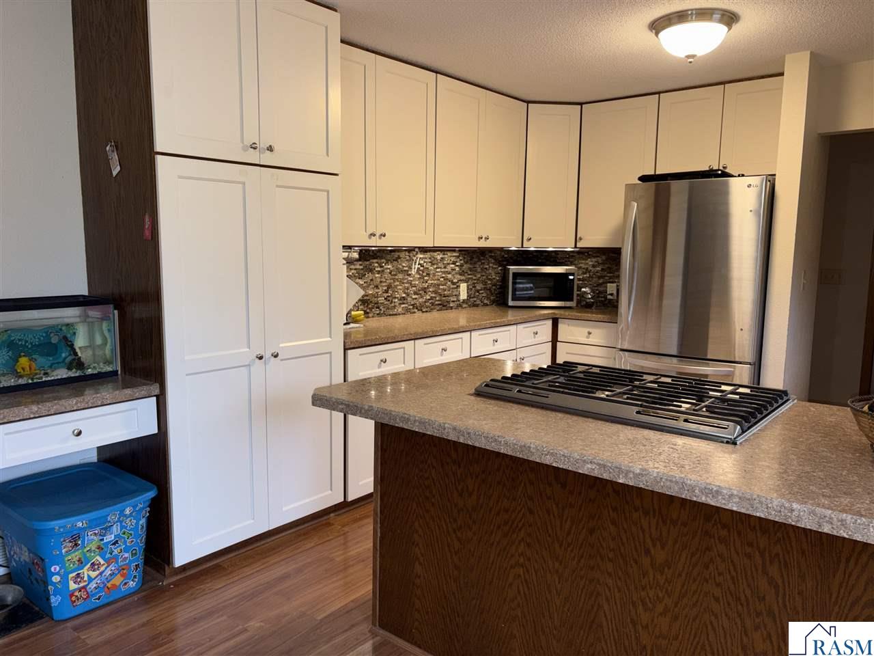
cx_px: 437
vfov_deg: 53.1
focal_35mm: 26
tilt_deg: -6.4
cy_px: 328
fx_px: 656
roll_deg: +0.3
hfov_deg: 67.3
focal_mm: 5.96
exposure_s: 1/24
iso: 50
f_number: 1.6
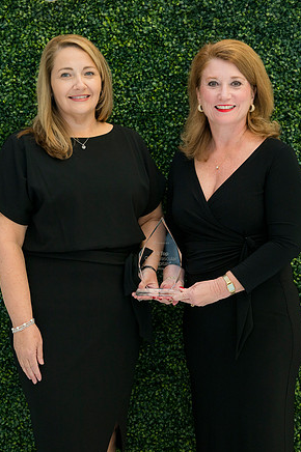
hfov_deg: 21.5
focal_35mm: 63
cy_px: 226
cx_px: 154
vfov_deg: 31.9
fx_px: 791
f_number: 5
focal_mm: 61
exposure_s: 1/160
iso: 400
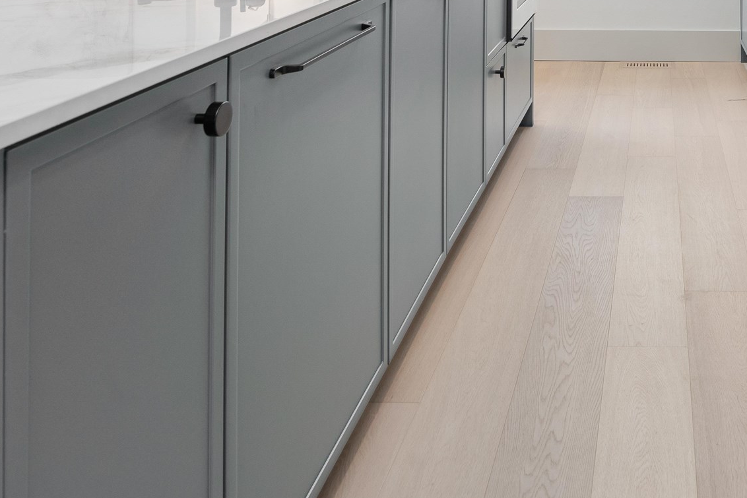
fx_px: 789
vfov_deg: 29.6
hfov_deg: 46.6
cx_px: 646
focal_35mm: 38
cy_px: -115
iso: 400
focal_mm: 14
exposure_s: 1/2.5
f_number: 8
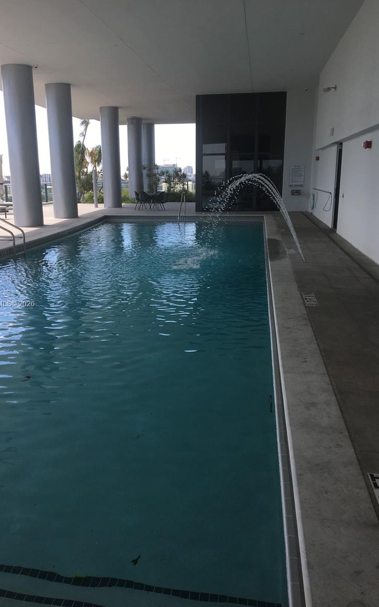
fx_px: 512
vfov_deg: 61.2
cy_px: 305
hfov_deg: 40.6
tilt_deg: -13.3
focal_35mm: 31
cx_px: 170
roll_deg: +1.4
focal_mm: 4.15
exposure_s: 1/519
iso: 25
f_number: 2.2
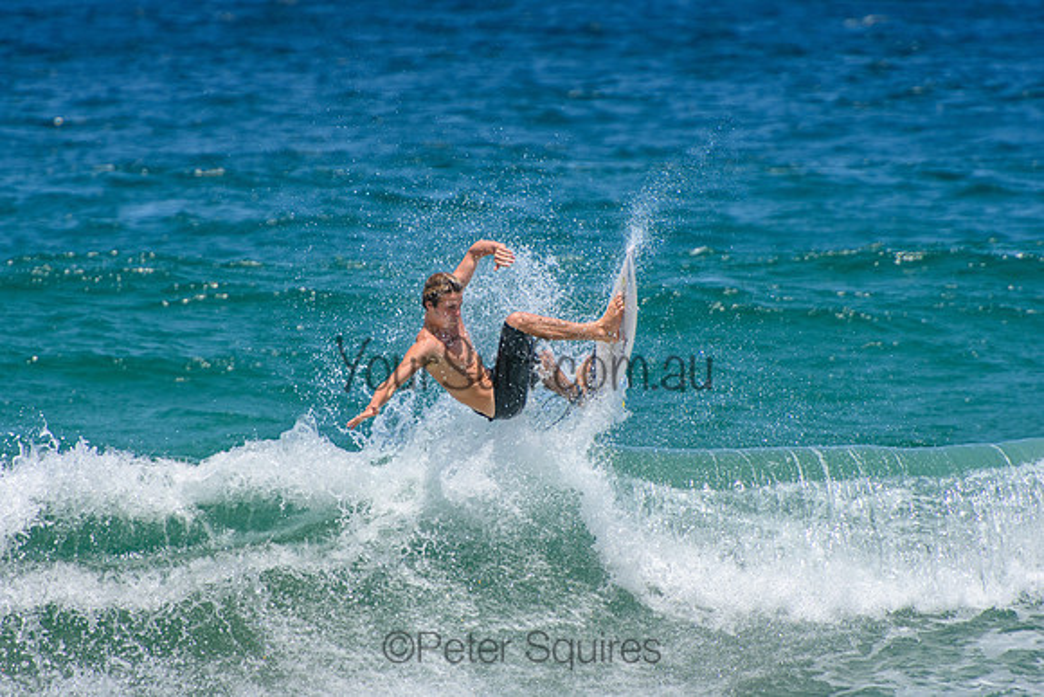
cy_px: 348
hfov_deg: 3.4
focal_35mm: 600
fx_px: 17403
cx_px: 522
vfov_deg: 2.3
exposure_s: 1/2000
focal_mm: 400
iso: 320
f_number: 5.6
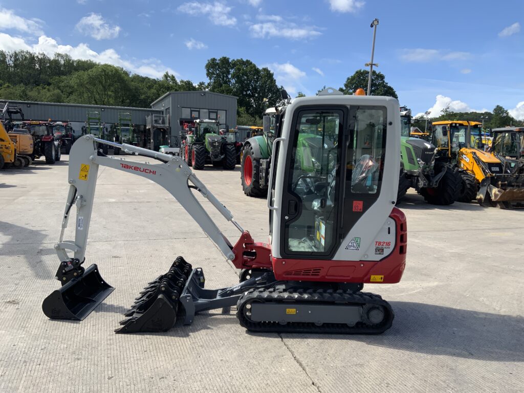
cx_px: 262
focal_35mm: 29
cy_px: 196
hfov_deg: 61.7
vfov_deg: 48.2
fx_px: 439
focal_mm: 3
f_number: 1.8
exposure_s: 1/1451
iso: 16
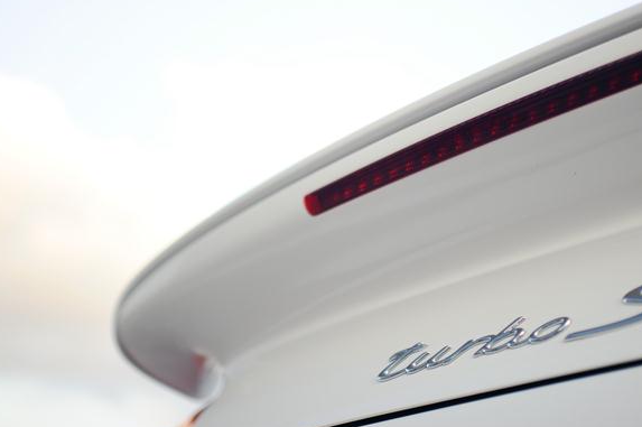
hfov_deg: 36.2
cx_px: 354
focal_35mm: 55
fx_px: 980
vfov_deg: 24.4
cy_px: 129
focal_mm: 35
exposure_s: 1/800
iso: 320
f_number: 1.4
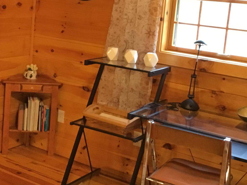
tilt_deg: -7.1
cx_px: 60
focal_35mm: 68
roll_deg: -4.7
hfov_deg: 28.1
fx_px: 485
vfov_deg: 21.4
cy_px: 44
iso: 200
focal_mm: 3.3
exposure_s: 1/15
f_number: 2.4
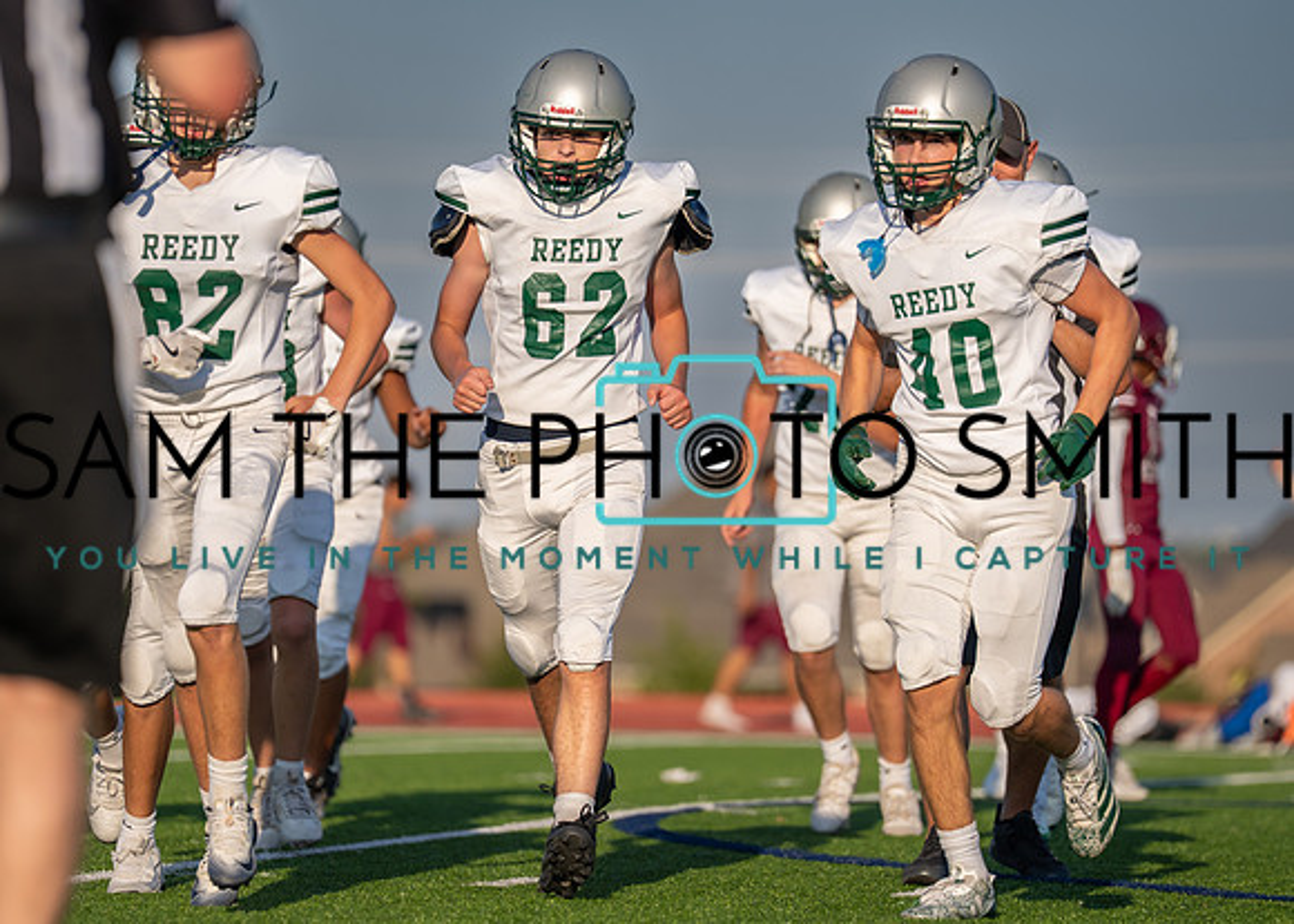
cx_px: 608
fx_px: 9562
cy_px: 407
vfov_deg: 5.5
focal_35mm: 260
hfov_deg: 7.7
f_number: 2.8
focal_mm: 200
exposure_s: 1/3200
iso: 100
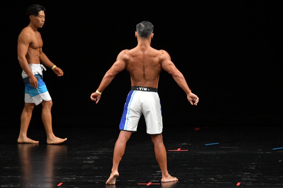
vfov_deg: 4.6
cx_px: 142
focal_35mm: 300
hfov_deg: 6.9
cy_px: 94
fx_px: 2357
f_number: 5.6
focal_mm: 200
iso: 3200
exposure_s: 1/400
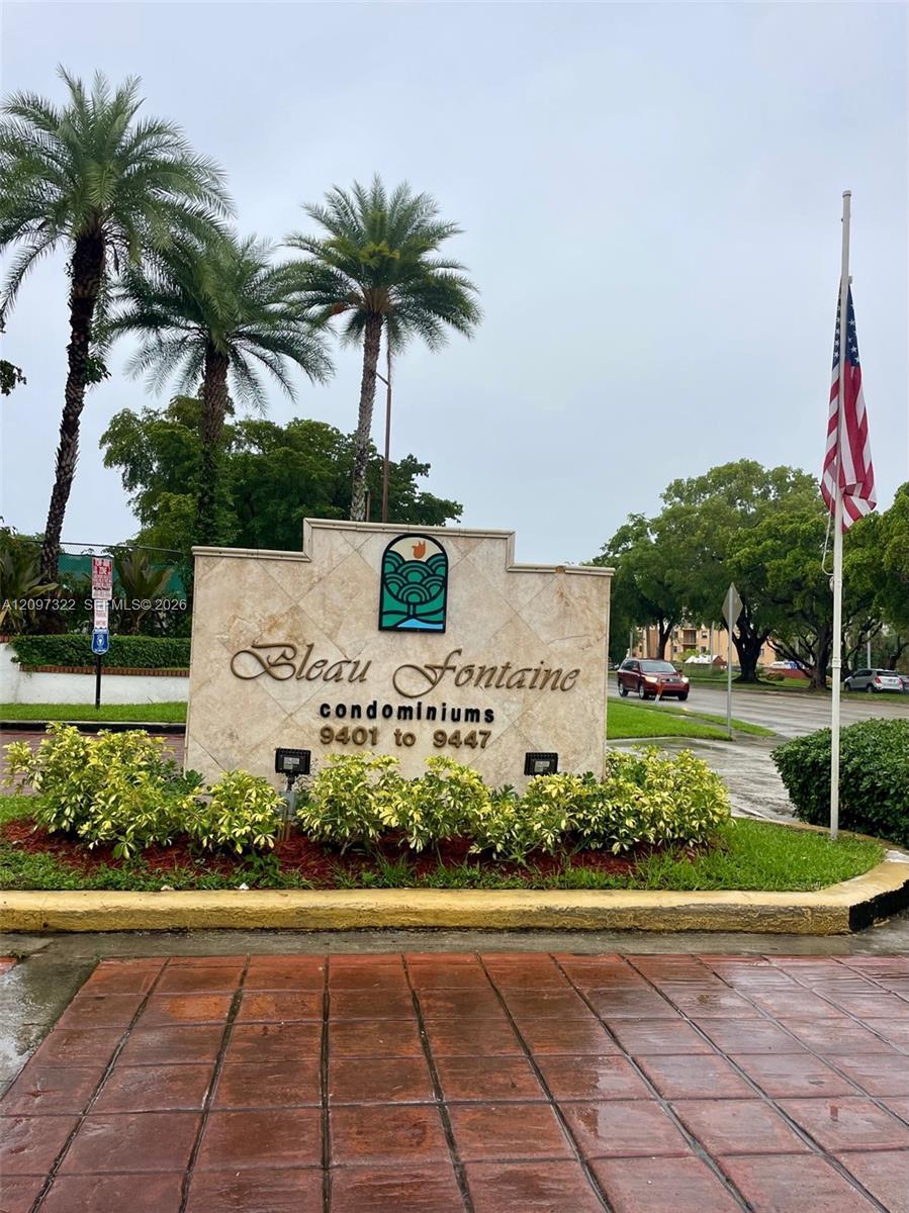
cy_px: 606
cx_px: 454
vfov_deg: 67.3
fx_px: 911
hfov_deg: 53.0
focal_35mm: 26
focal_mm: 4.2
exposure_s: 1/467
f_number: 1.6
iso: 32
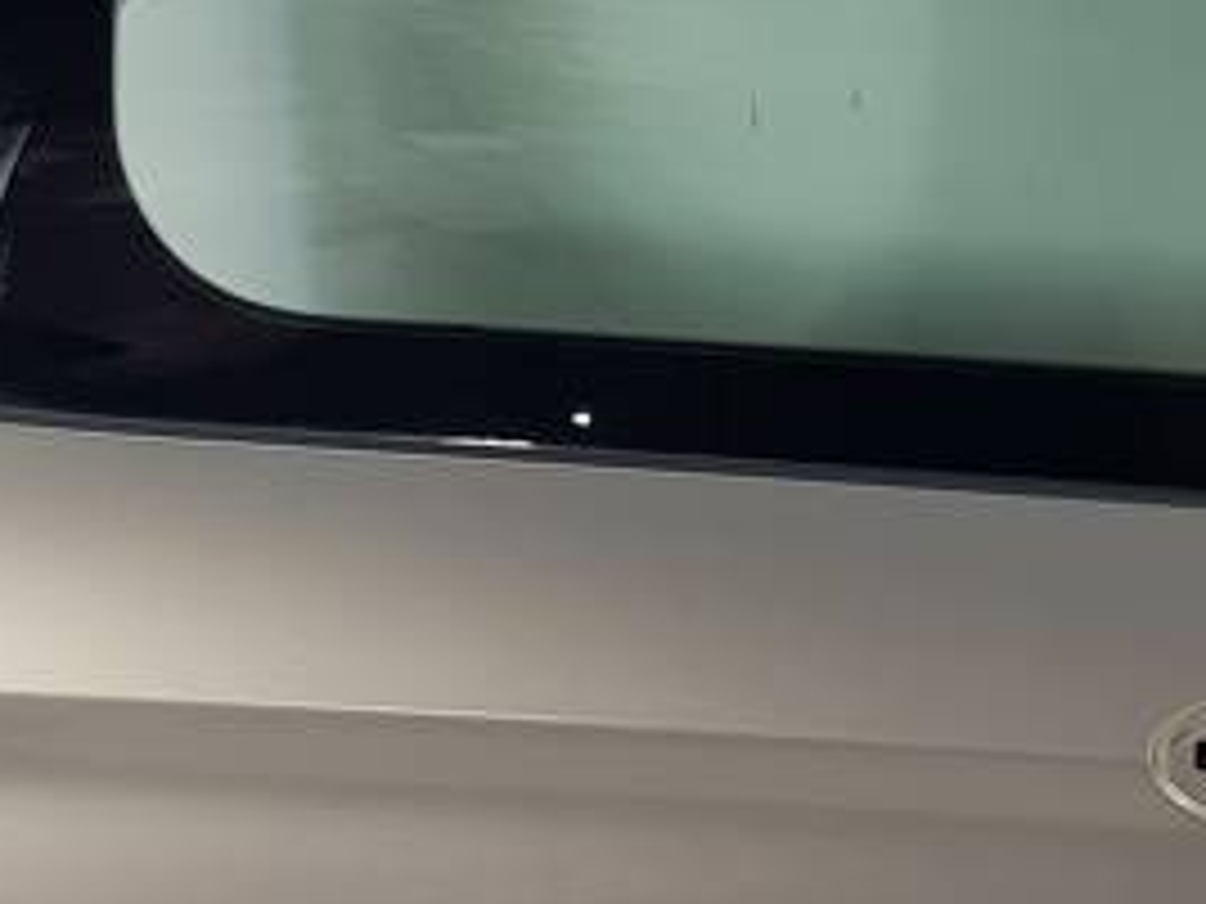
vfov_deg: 15.9
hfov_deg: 21.0
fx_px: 3240
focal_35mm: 93
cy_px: 594
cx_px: 846
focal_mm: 4.2
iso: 40
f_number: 1.7
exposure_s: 1/102
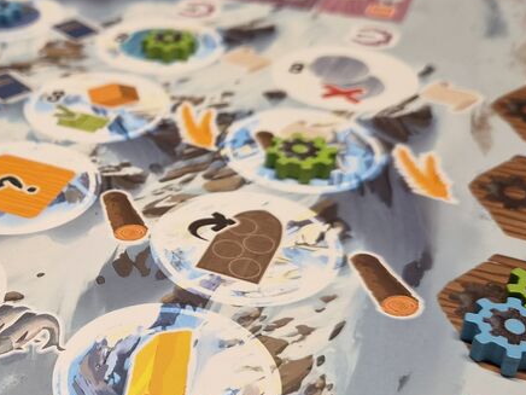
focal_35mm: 54
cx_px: 86
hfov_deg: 34.2
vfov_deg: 27.0
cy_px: 220
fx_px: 821
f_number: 1.8
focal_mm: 5.4
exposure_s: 1/100
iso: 250
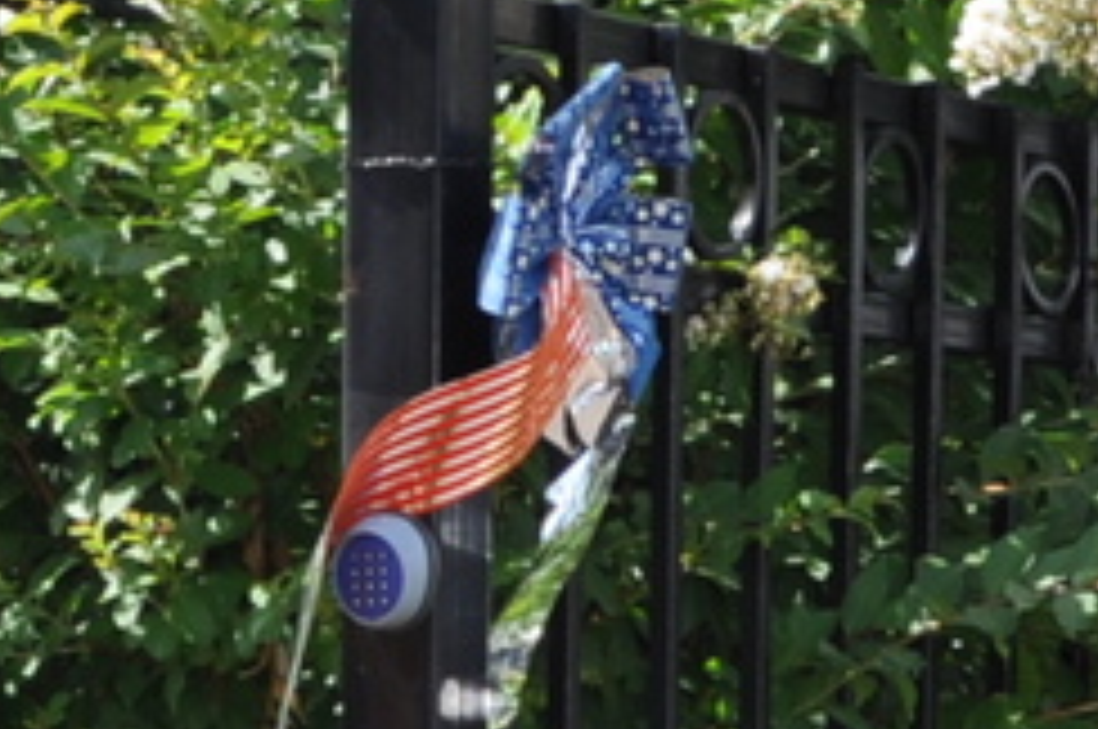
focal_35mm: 200
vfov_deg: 6.8
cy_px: 495
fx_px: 6092
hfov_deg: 10.3
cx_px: 158
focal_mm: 20
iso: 200
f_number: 9
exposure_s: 1/200
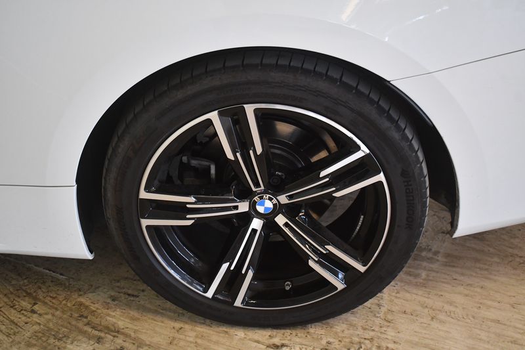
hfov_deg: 42.8
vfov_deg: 29.2
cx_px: 262
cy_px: 175
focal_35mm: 46
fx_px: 671
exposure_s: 1/60
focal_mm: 31
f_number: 4.2
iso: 3200
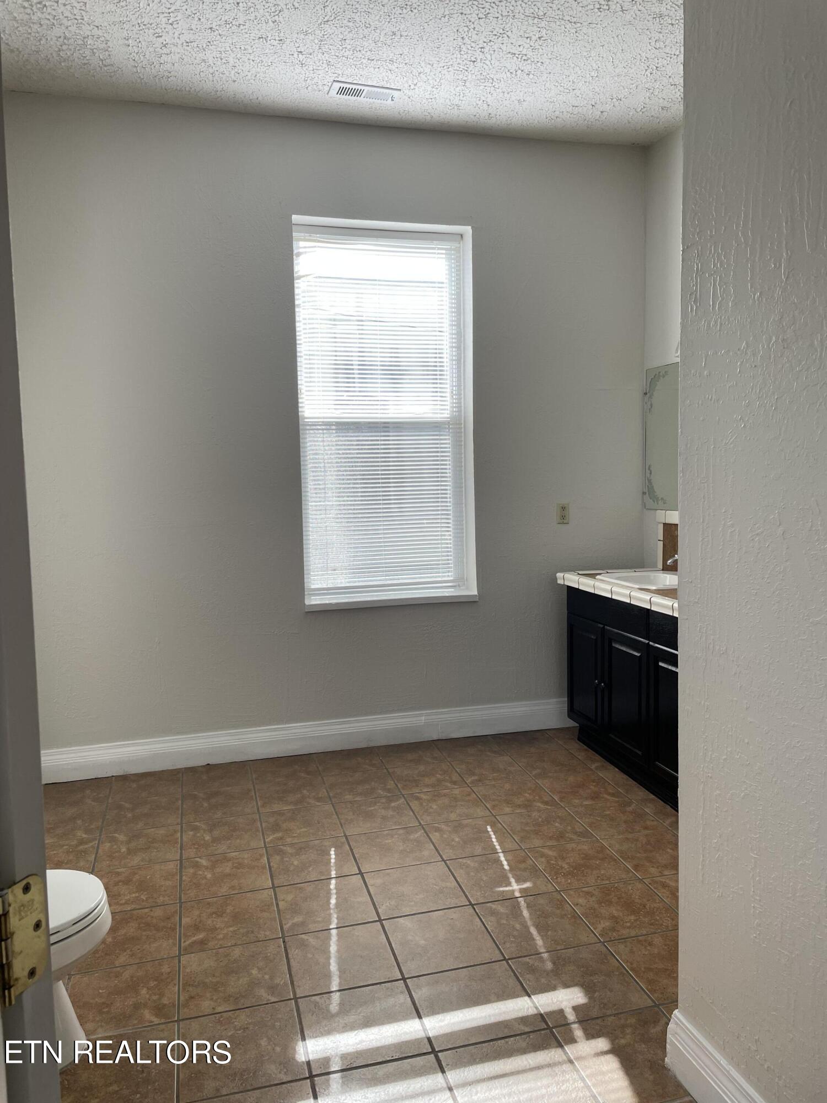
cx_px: 414
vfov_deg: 67.3
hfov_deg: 53.1
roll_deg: +1.9
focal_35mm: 26
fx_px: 828
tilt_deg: -3.3
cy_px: 552
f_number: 1.6
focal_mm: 4.2
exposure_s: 1/244
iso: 32
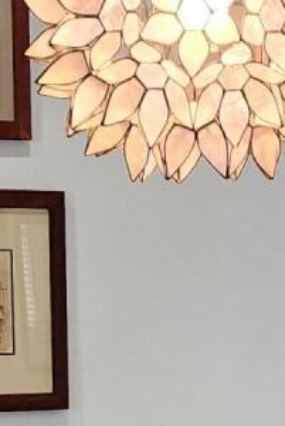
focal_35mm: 159
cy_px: 698
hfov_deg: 8.6
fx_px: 1886
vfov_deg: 12.1
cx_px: 191
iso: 160
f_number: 1.8
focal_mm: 6.4
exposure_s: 1/120
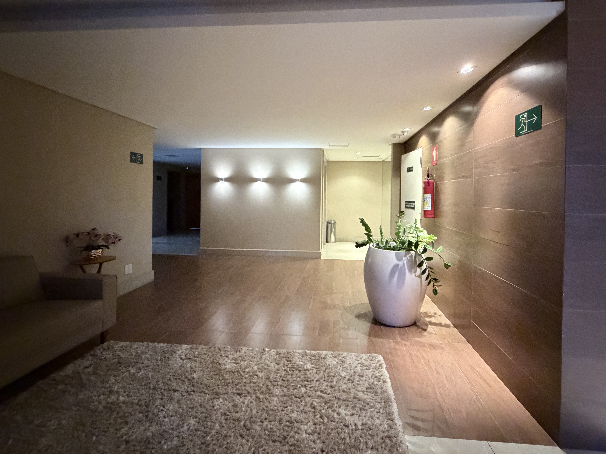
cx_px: 322
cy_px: 196
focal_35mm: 16
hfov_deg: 94.4
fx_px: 280
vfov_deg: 77.7
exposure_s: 1/40
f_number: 2.2
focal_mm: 2.22
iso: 1250
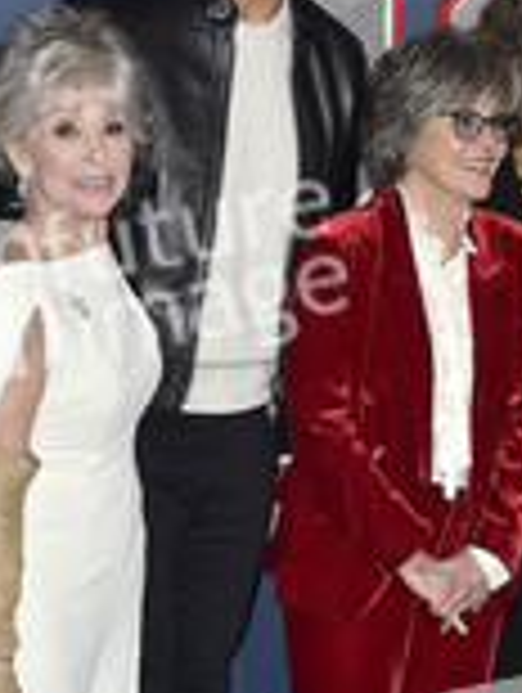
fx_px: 2747
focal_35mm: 137
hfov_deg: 10.9
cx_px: 250
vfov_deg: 14.3
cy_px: 513
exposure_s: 1/250
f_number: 6.3
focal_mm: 55
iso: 500
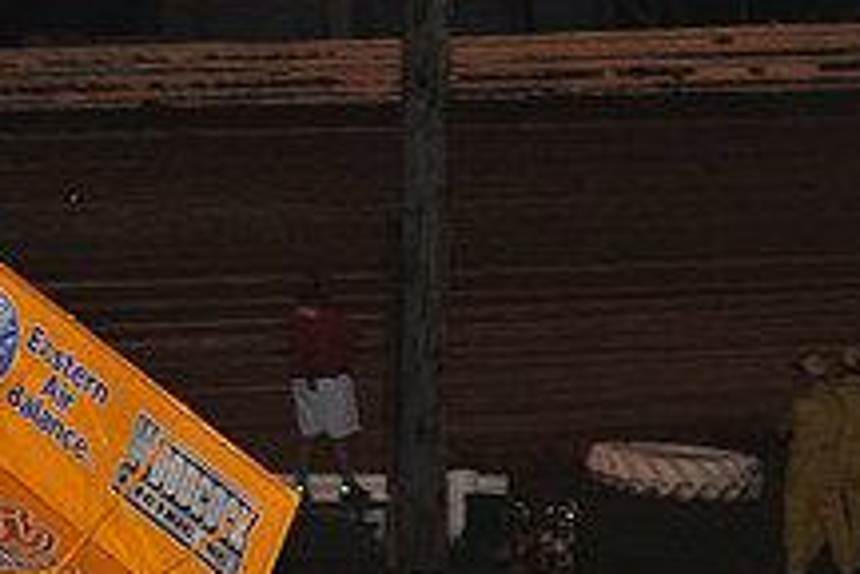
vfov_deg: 3.5
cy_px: 694
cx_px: -155
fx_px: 9316
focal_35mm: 390
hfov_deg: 5.3
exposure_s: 1/320
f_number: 7.1
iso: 1250
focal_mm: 145
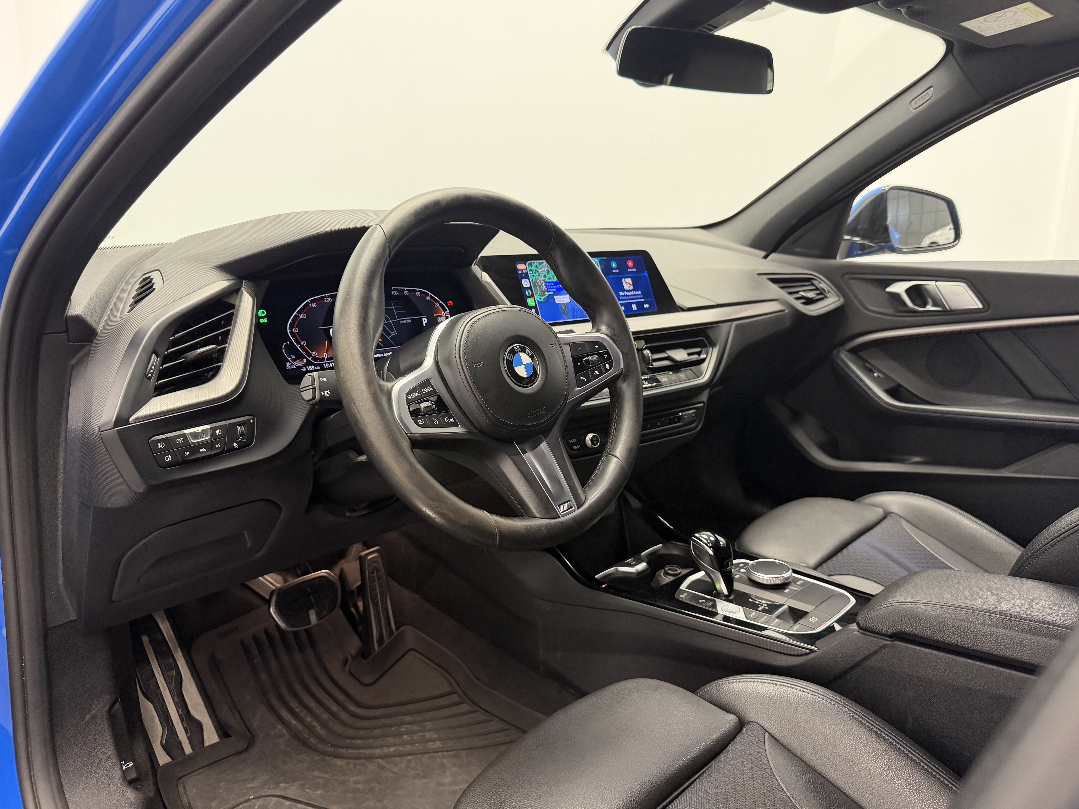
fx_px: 779
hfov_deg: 69.4
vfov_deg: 54.9
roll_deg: -0.6
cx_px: 548
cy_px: 399
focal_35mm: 25
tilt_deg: -15.6
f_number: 1.78
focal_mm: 6.76
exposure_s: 1/50
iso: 200
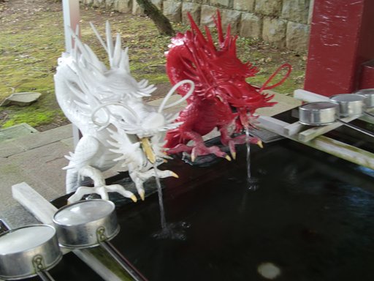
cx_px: 187
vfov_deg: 31.5
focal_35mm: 46
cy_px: 140
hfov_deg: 41.2
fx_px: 497
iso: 64
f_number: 8.8
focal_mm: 8.2
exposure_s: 1/6
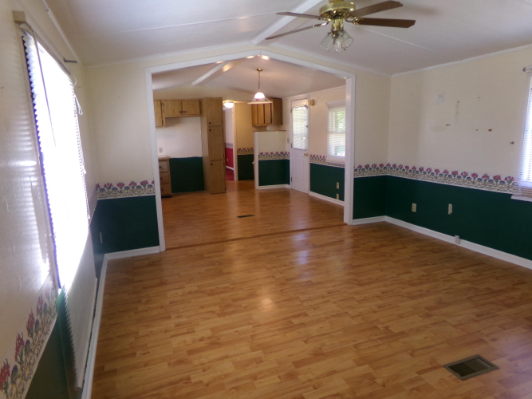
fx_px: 369
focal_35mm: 24
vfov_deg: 56.8
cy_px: 200
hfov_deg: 71.6
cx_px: 266
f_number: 3.7
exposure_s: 1/34
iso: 175
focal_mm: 4.3
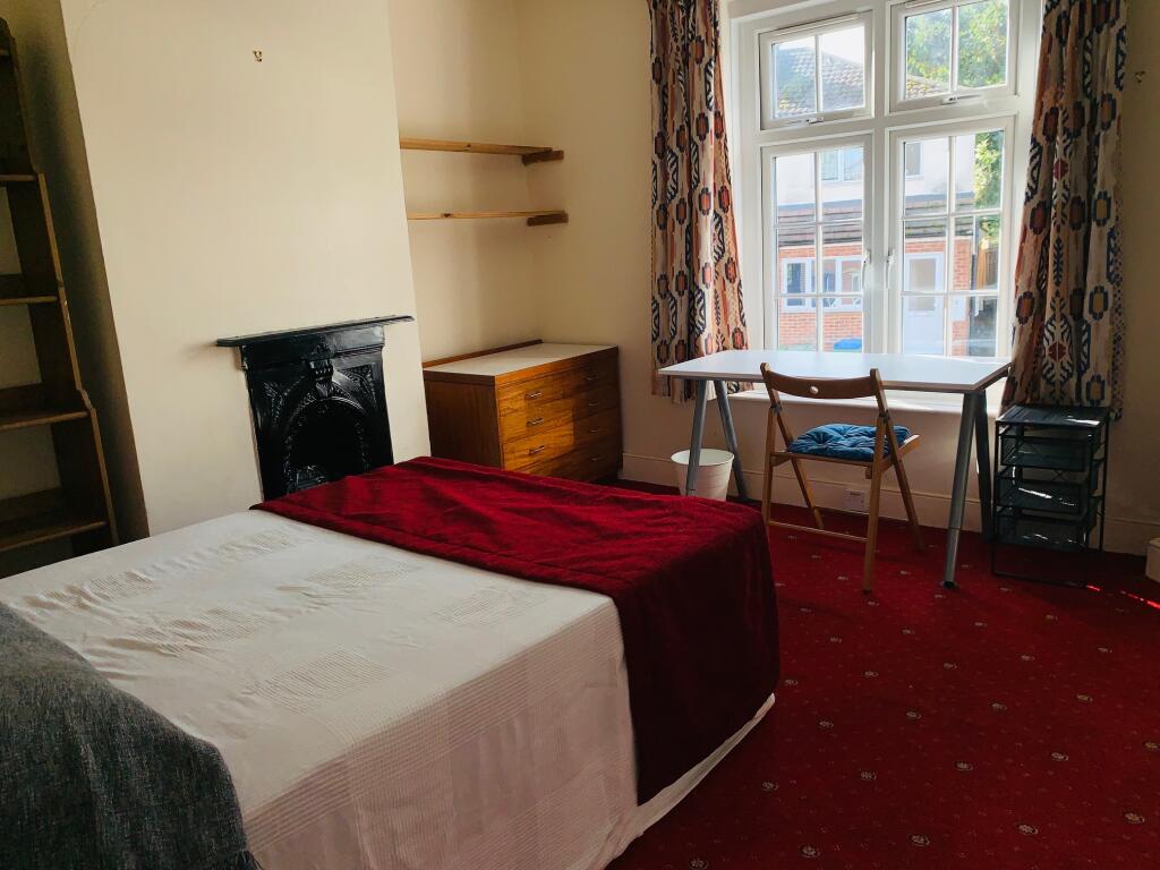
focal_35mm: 26
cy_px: 435
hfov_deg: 67.3
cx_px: 580
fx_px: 871
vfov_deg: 53.1
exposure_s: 1/283
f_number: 1.8
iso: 25
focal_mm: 4.25
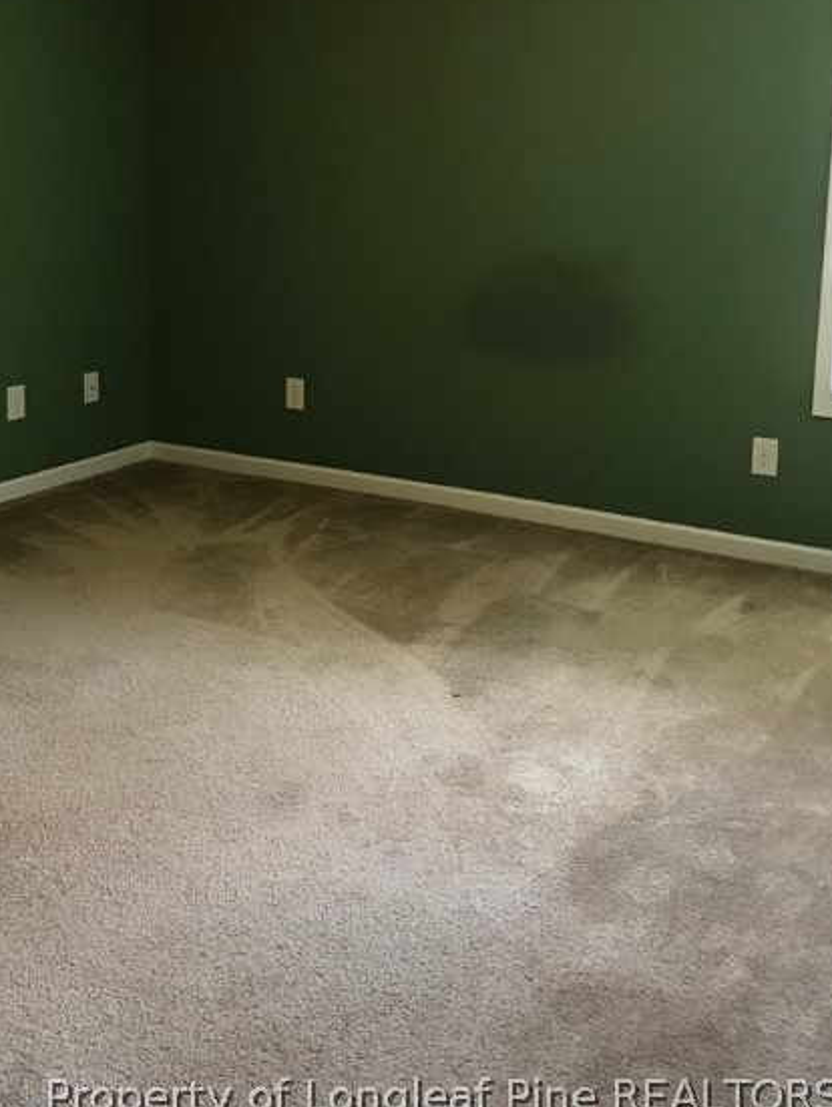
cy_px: 358
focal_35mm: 39
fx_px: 1248
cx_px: 444
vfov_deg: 47.0
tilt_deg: -9.1
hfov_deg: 36.8
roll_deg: +0.4
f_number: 1.8
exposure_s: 1/15
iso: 64
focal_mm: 3.99
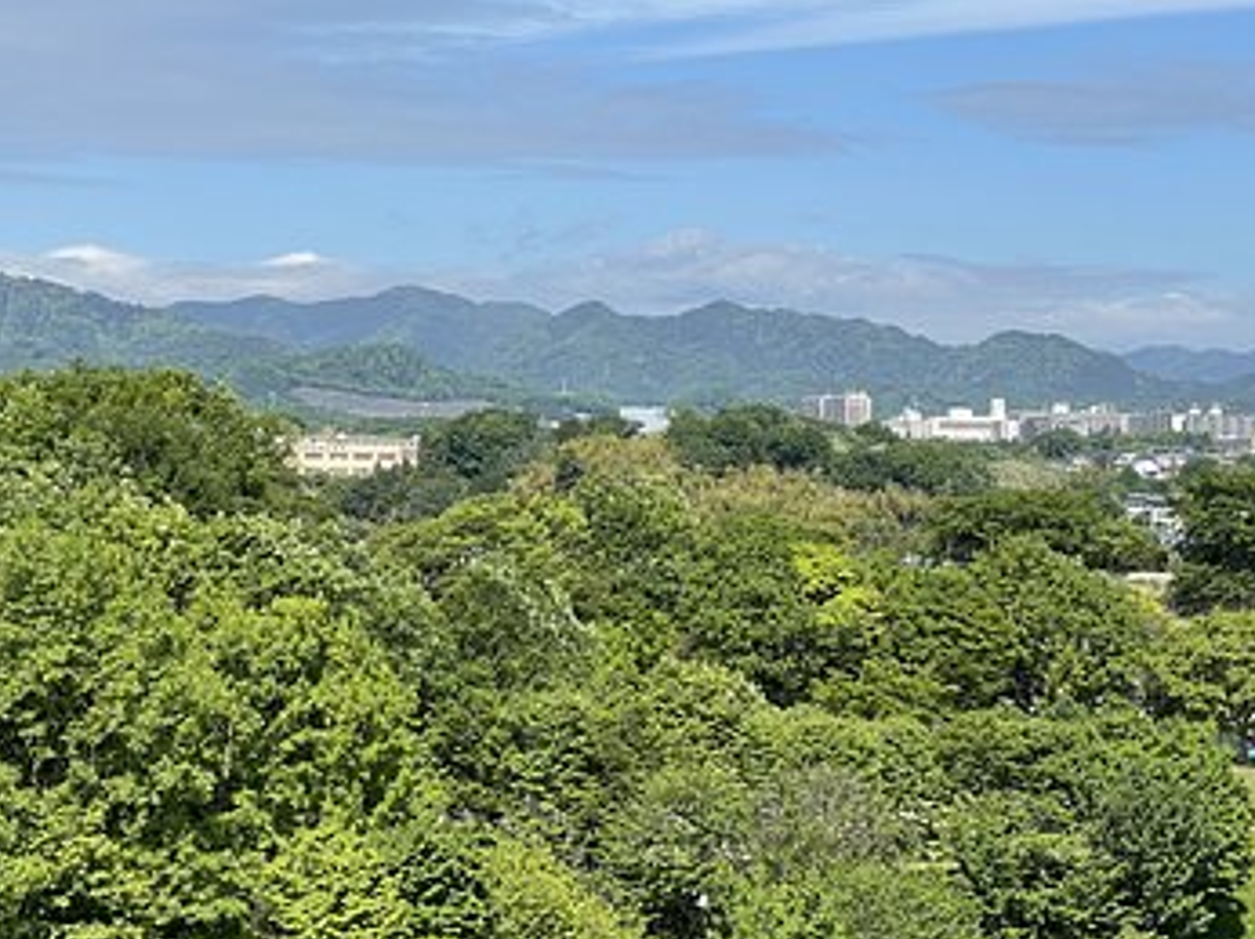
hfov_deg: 25.2
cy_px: 602
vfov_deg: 19.1
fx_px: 2790
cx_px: 842
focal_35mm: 77
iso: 25
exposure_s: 1/1712
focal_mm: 6
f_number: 2
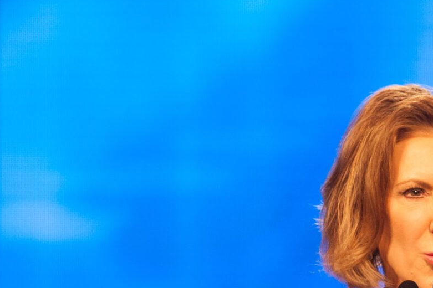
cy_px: 388
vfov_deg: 2.5
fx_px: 6696
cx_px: 460
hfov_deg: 3.7
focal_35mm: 557
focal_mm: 170
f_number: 3.5
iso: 1600
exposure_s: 1/320
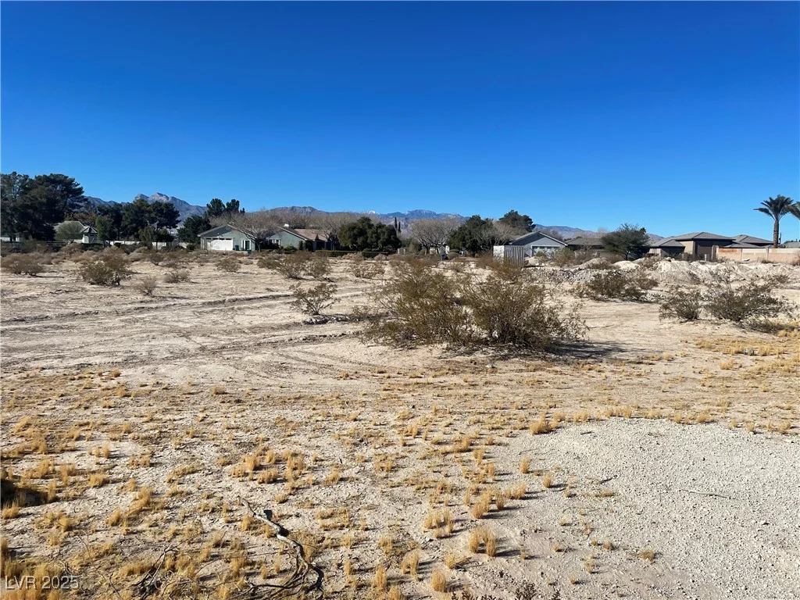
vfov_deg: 53.1
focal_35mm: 26
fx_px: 601
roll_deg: -1.7
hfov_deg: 67.3
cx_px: 400
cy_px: 300
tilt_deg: -3.5
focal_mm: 4.2
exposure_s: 1/6897
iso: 32
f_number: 1.6
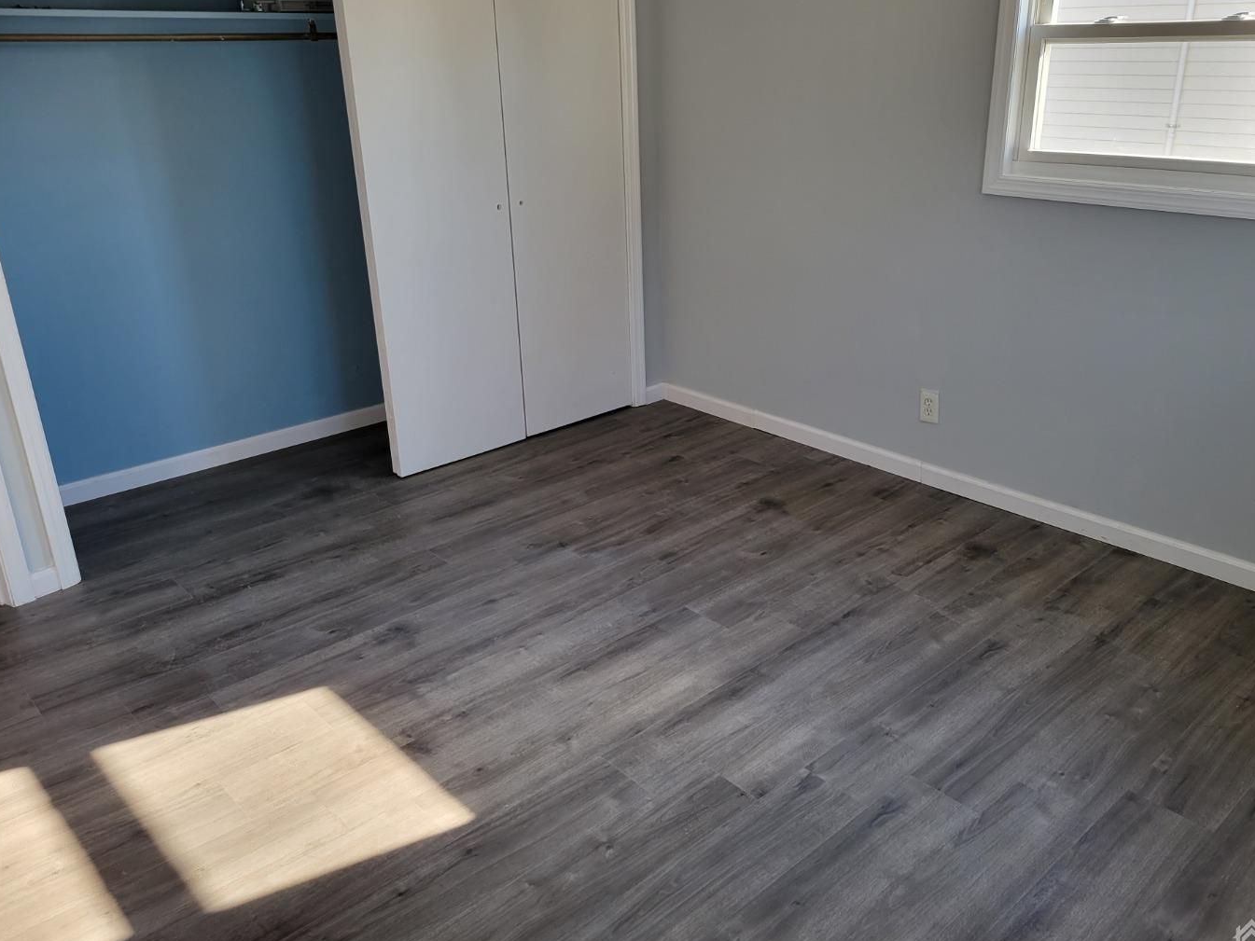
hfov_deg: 61.5
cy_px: 448
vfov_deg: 48.2
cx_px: 690
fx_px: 1051
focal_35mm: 29
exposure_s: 1/120
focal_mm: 5.4
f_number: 1.8
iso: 50
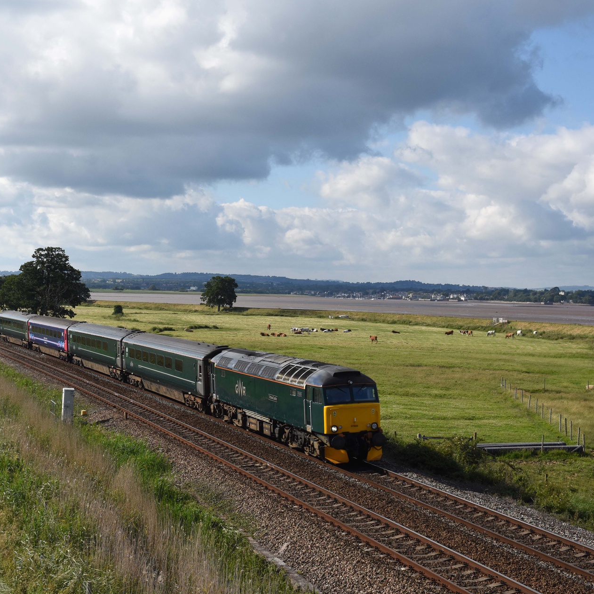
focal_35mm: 62
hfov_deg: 27.4
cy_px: 298
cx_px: 155
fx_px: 1204
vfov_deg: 27.7
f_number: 8
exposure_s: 1/1000
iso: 400
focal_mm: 32
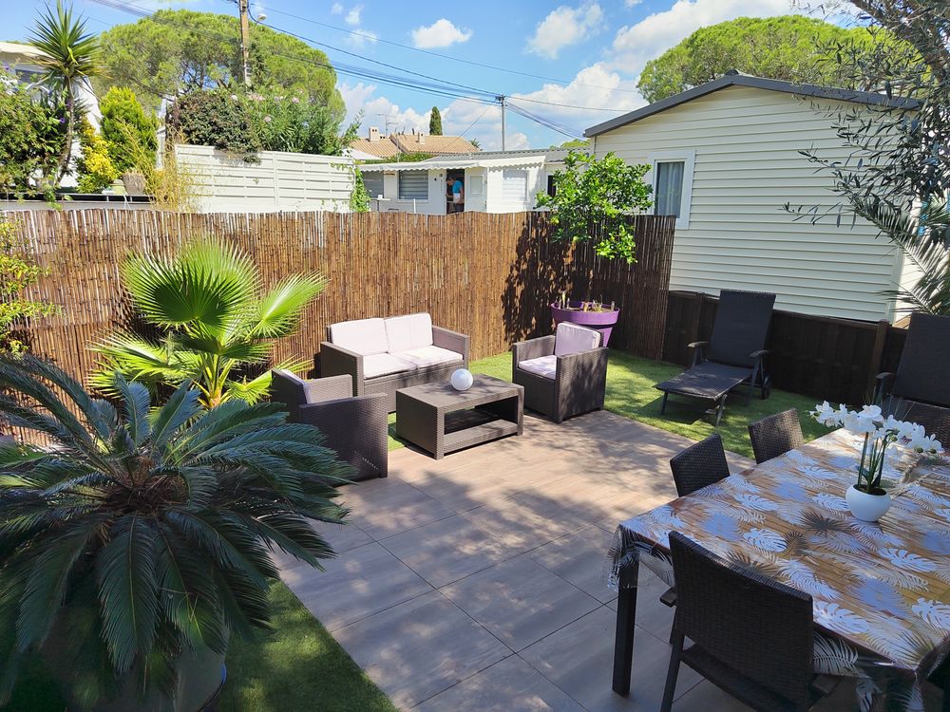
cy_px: 356
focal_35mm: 23
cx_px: 475
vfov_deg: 58.9
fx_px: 631
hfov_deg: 73.9
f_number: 1.9
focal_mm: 5.52
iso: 224
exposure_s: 1/1364
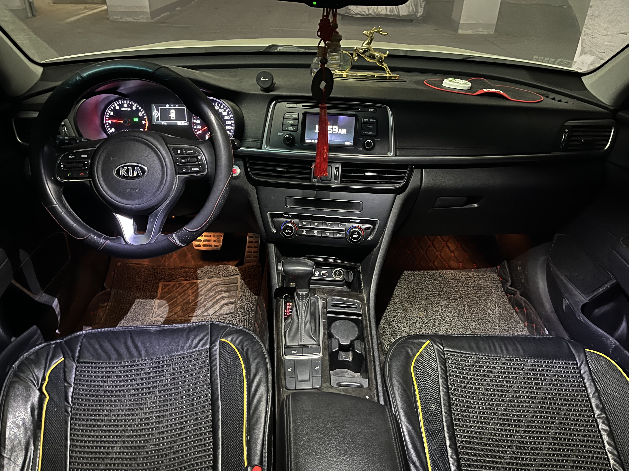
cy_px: 236
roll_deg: -2.3
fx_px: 472
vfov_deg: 53.1
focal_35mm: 26
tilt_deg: -34.5
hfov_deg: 67.3
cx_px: 314
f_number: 1.6
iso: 1000
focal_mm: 5.1
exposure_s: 1/17
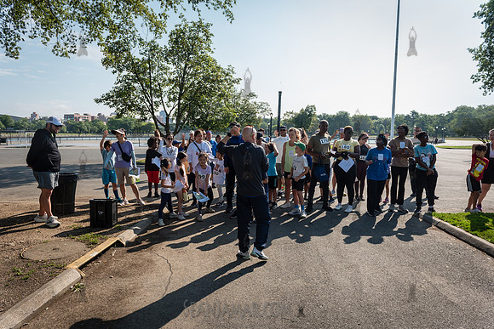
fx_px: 329
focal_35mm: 24
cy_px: 164
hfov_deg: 73.7
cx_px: 247
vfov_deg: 53.2
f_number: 4.5
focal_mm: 24
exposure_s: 1/800
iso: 250
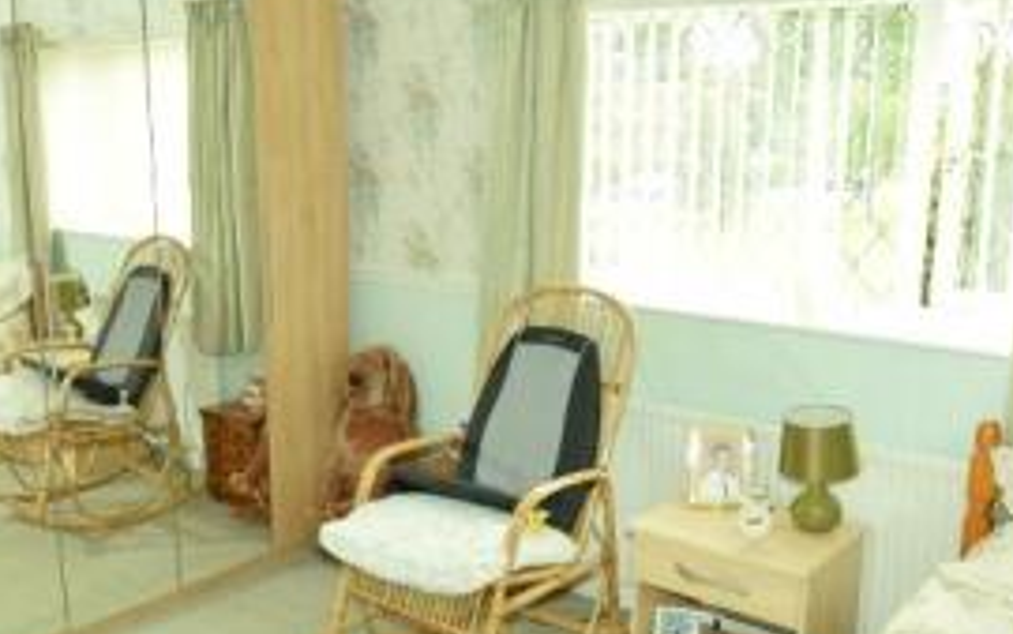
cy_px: 362
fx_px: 1022
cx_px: 435
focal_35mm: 37
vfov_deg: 34.4
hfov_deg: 52.6
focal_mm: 10
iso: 400
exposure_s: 1/100
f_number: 5.6
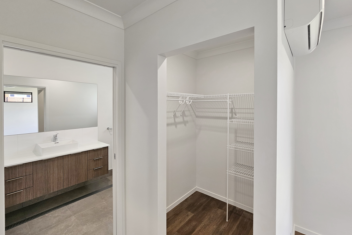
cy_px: 126
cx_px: 175
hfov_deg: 104.3
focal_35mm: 14
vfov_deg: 81.1
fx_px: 137
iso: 125
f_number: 2.2
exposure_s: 1/50
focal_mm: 2.2
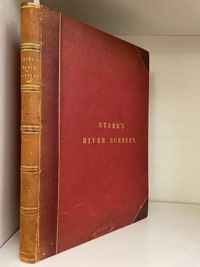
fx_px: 200
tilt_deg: -1.2
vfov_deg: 67.3
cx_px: 100
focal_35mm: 26
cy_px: 134
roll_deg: -1.0
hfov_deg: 53.1
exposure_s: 1/52
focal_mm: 4.2
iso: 320
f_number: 1.6
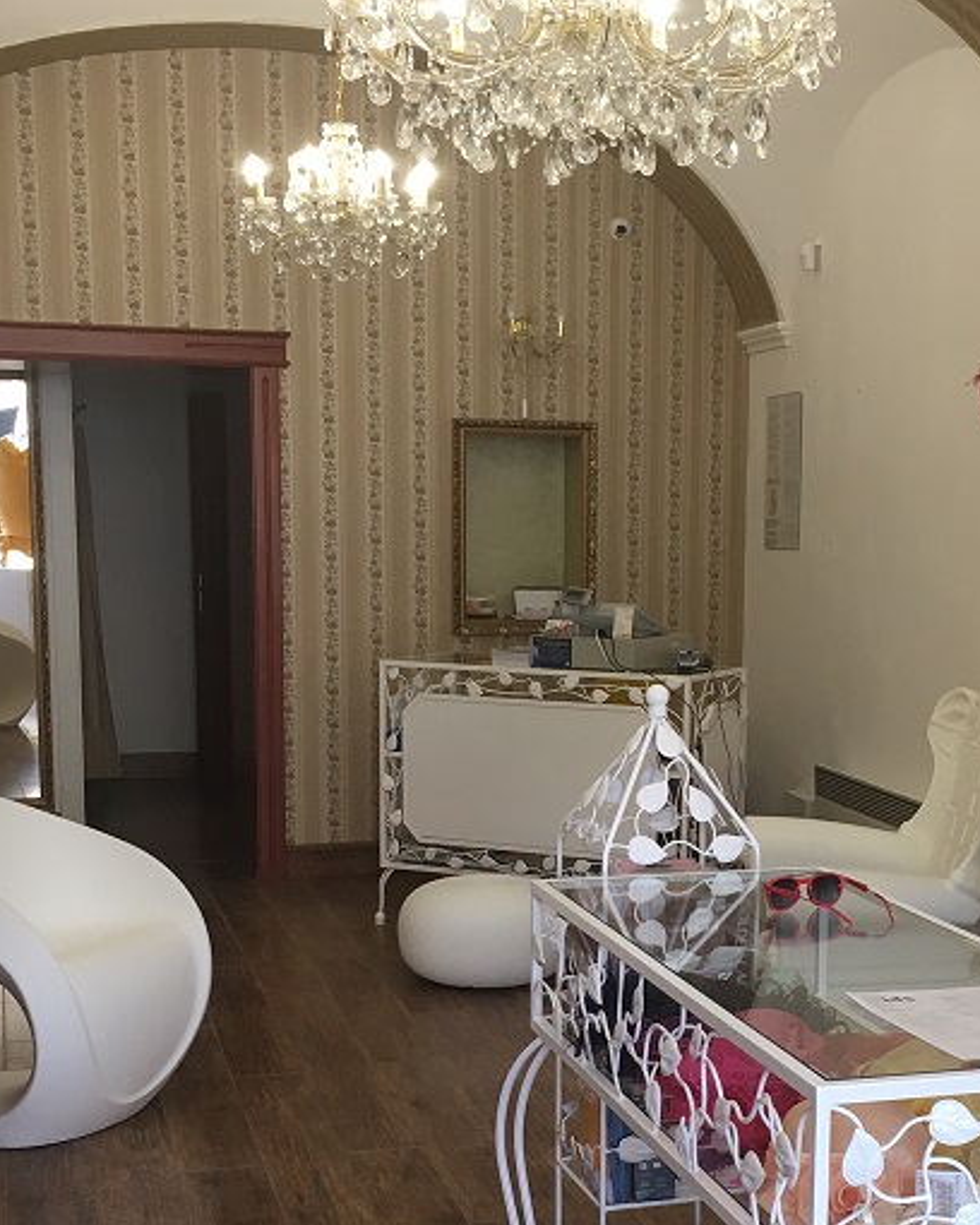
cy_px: 841
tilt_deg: -9.6
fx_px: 2030
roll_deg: +0.1
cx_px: 670
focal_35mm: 56
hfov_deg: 26.9
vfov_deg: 33.2
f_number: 2.2
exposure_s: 1/33
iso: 40
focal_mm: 4.15
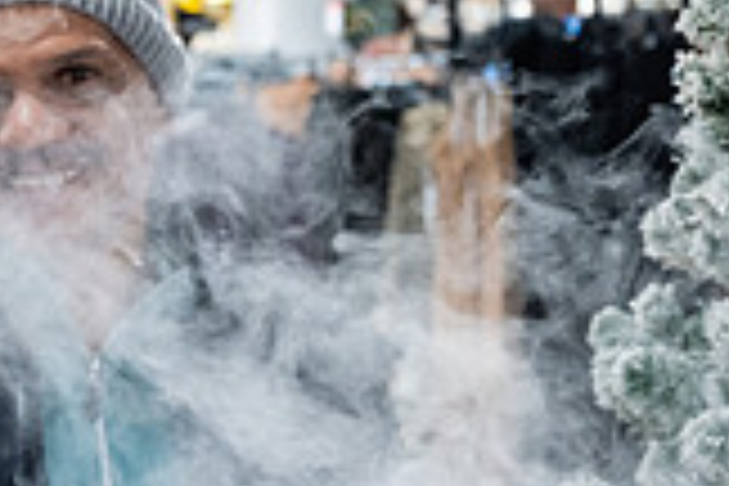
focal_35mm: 117
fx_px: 2369
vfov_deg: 11.7
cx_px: -283
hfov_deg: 16.3
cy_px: 221
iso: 1000
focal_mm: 30
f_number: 3.2
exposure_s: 1/125
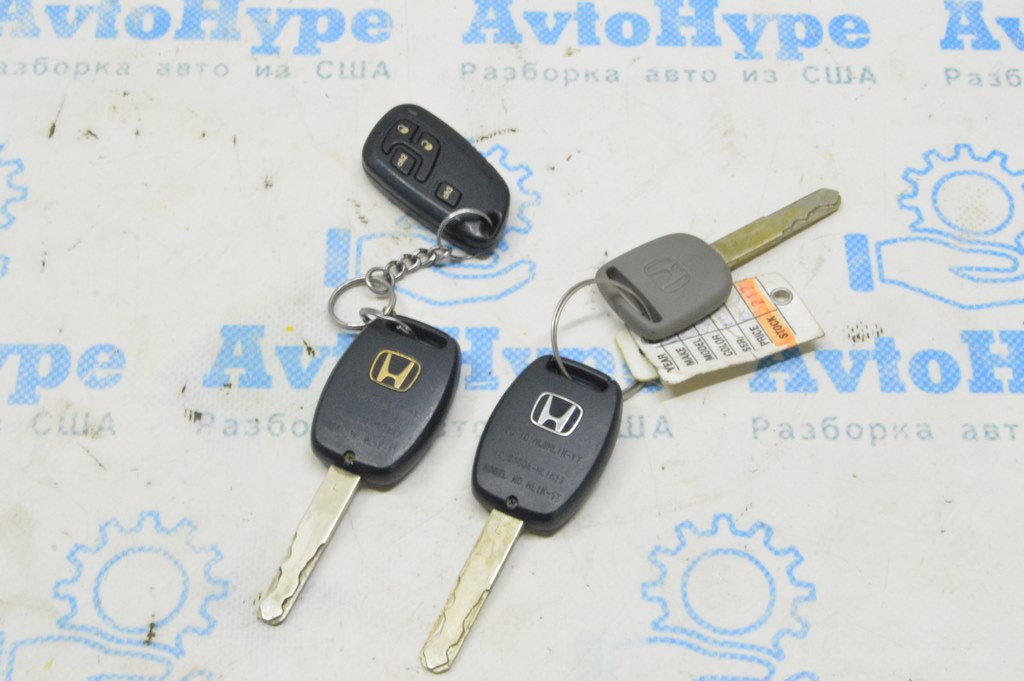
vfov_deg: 22.6
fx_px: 1705
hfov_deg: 33.4
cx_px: 512
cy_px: 340
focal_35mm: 60
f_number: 20
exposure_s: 1/15
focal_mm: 40
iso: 6400
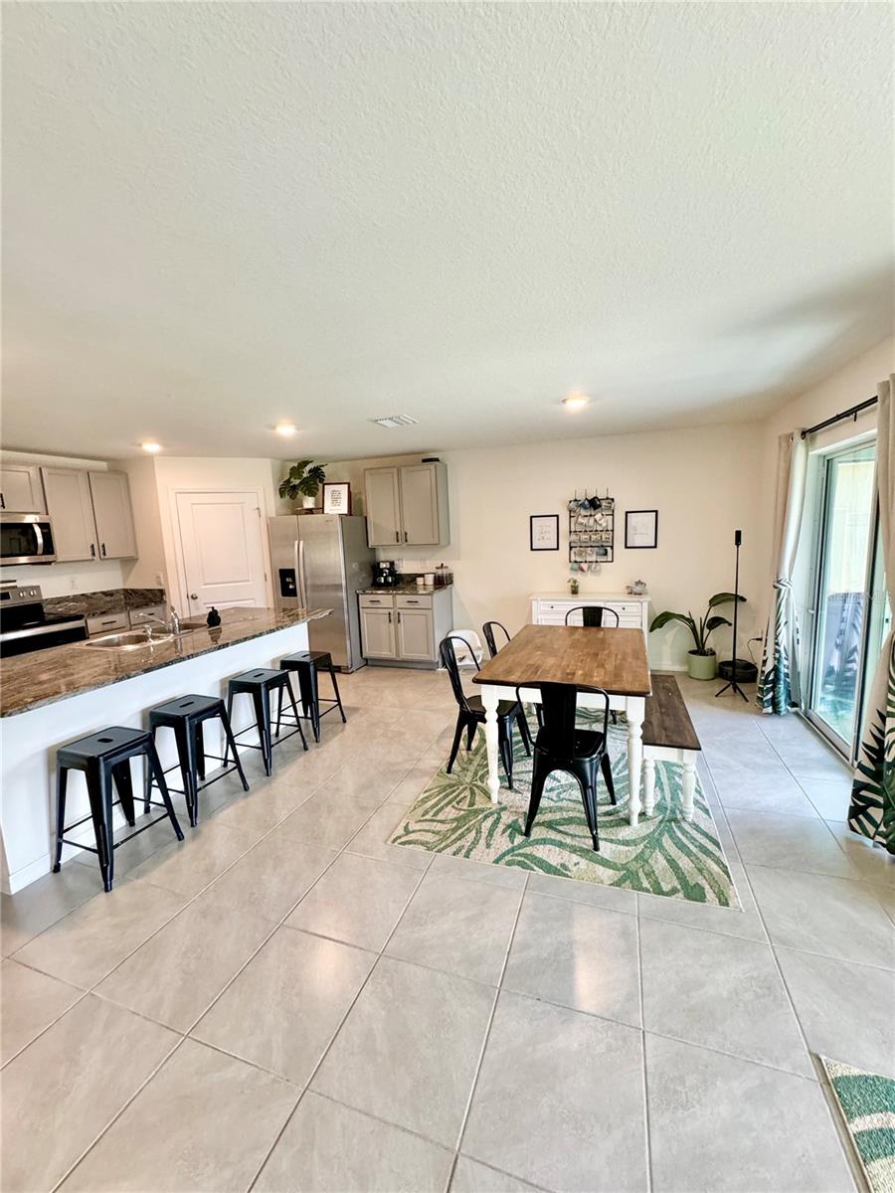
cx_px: 448
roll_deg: +2.4
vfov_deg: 102.1
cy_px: 596
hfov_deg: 85.7
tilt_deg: -6.7
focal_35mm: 14
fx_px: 483
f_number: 2.2
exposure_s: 1/120
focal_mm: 2.22
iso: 320
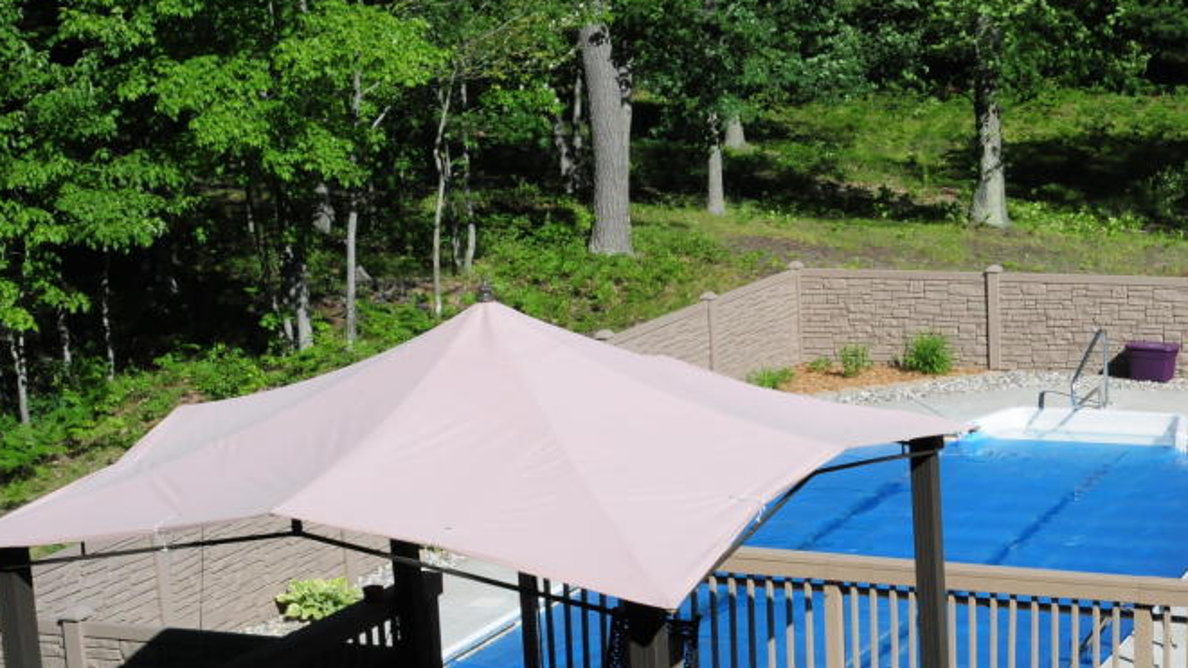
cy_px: 477
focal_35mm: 77
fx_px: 2425
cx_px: 1021
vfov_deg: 15.6
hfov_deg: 26.8
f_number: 14
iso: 800
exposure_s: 1/800
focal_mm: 28
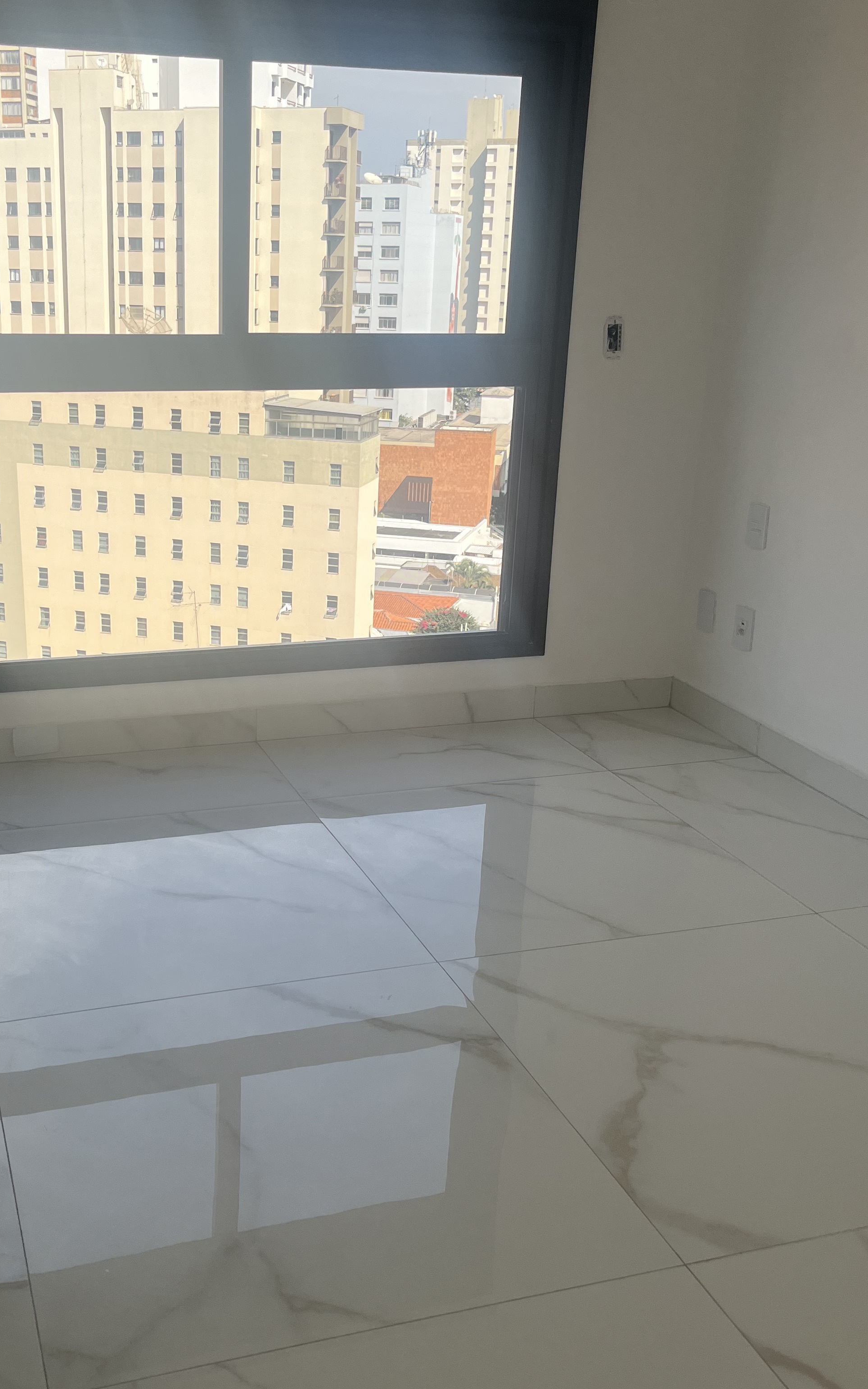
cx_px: 278
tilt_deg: -17.8
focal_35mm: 36
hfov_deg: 34.9
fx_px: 1363
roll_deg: -1.9
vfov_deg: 54.0
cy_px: 698
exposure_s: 1/2688
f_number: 1.6
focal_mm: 5.1
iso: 50
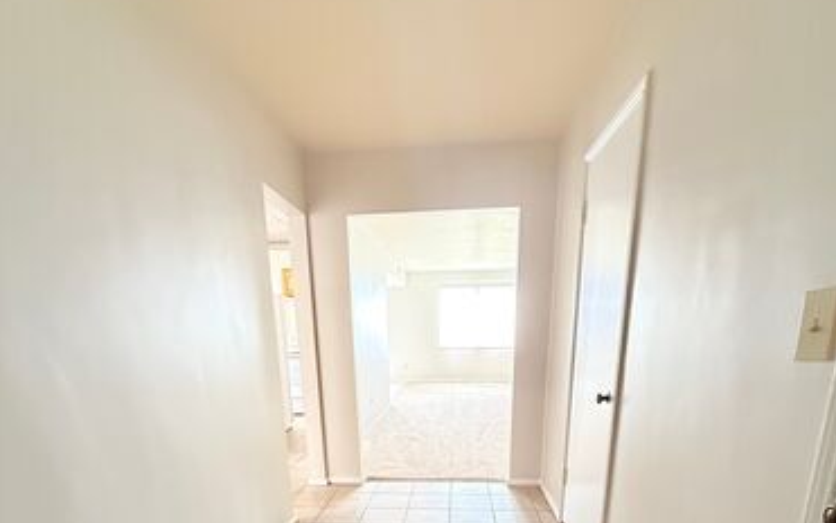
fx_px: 456
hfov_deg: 85.1
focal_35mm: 20
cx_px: 416
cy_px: 458
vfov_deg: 53.3
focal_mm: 2.22
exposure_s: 1/60
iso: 800
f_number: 2.2
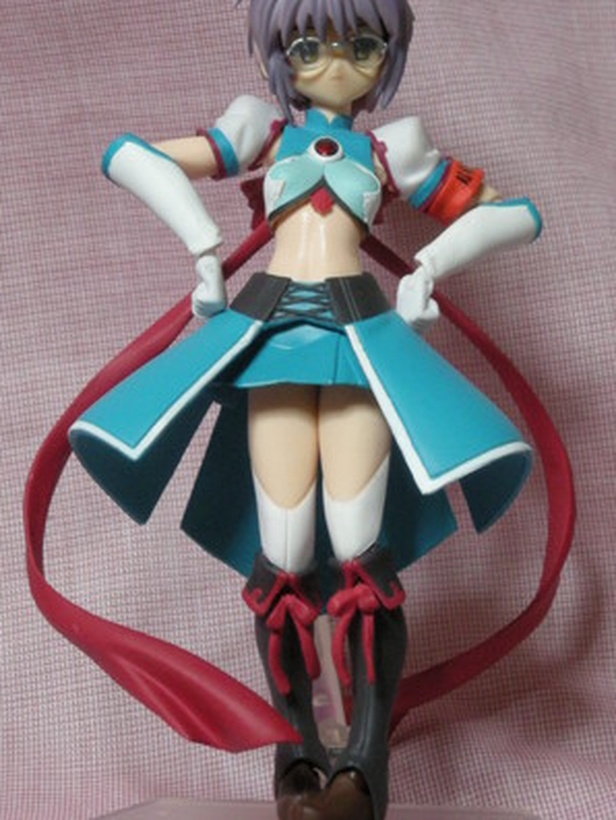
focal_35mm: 127
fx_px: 3012
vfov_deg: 15.5
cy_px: 425
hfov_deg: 11.7
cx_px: 312
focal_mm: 17.1
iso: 400
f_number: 4.7
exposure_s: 1/34
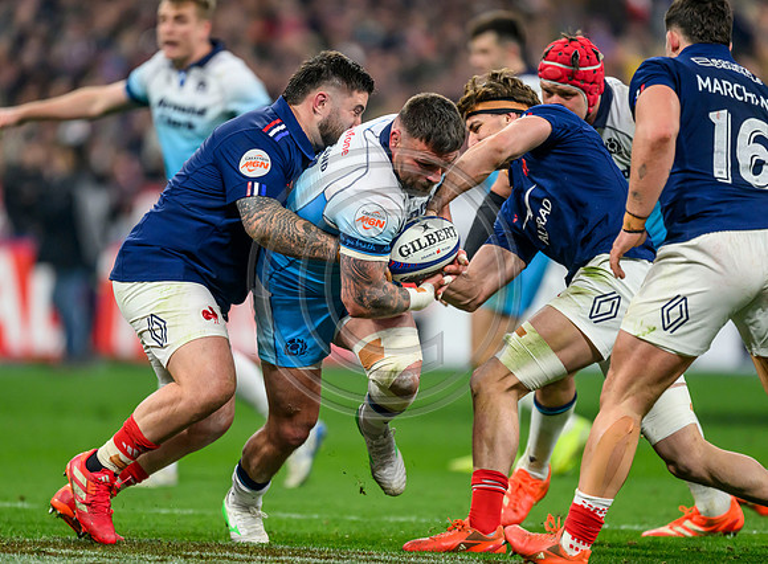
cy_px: 282
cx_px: 345
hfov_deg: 3.3
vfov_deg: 2.5
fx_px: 13167
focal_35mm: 598
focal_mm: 560
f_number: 4
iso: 3200
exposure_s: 1/1600
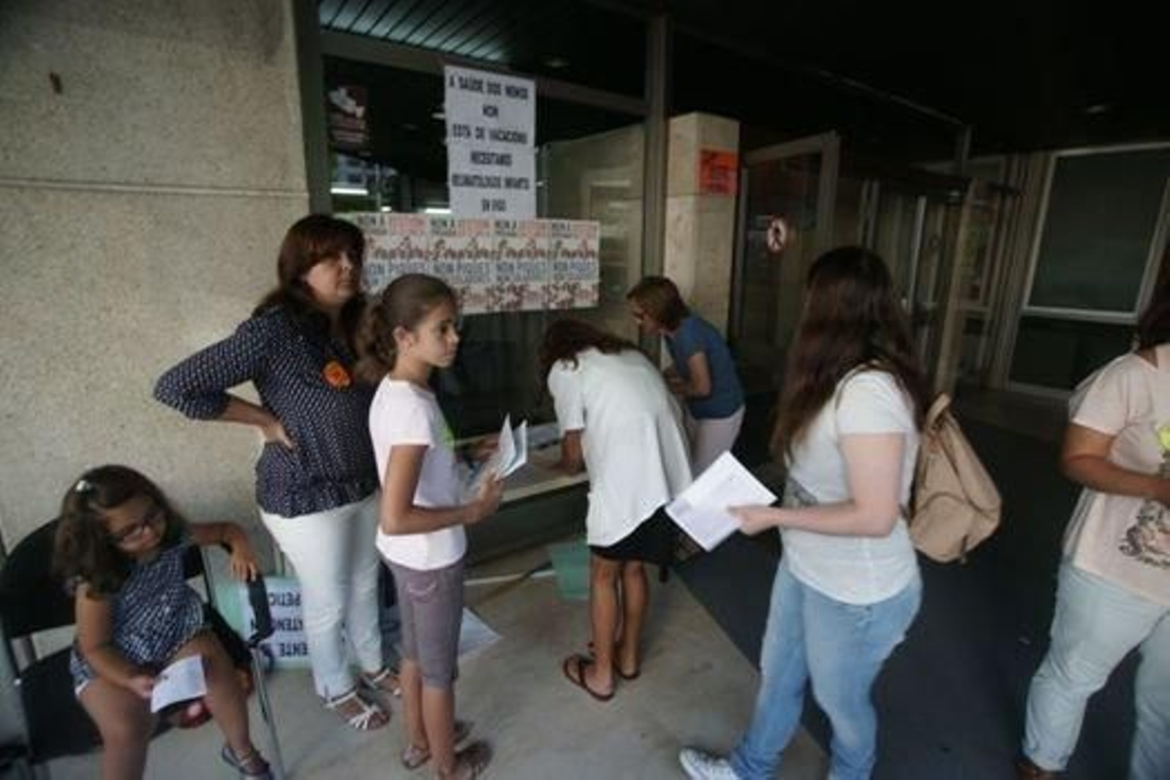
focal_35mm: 17
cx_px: 585
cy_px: 390
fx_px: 553
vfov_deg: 70.5
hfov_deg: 93.3
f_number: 5.6
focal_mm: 17
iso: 200
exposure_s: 1/60
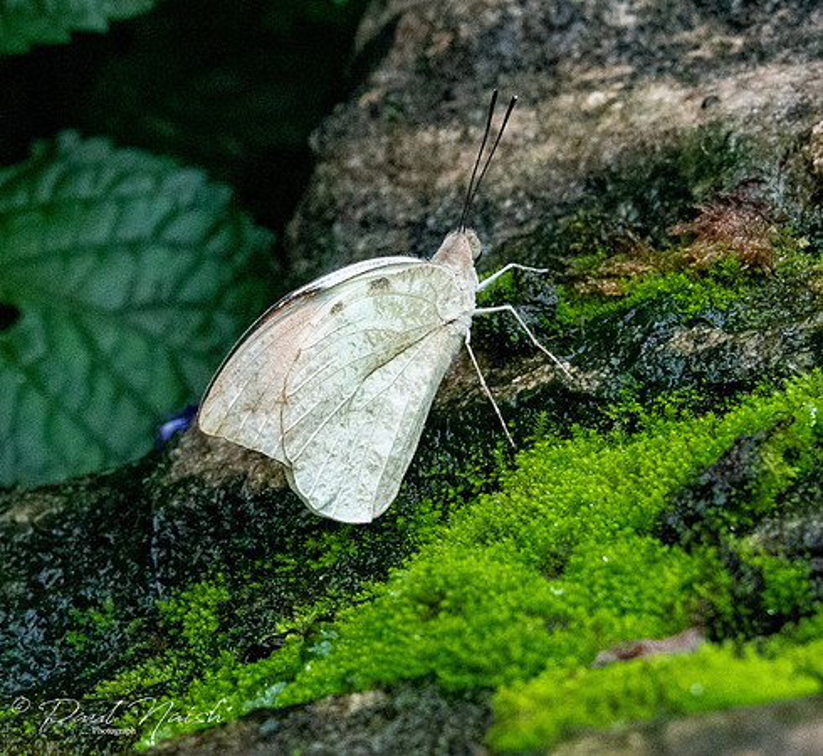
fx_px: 3535
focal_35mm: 137
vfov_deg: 12.2
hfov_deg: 13.3
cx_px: 400
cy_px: 362
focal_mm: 55
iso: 4500
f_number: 9
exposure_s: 1/320
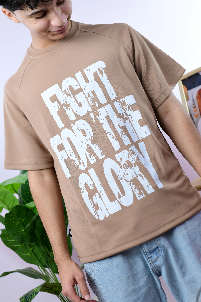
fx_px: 436
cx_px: 100
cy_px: 151
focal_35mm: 52
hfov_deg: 26.0
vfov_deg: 38.2
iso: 250
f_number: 3.2
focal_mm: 35
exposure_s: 1/100
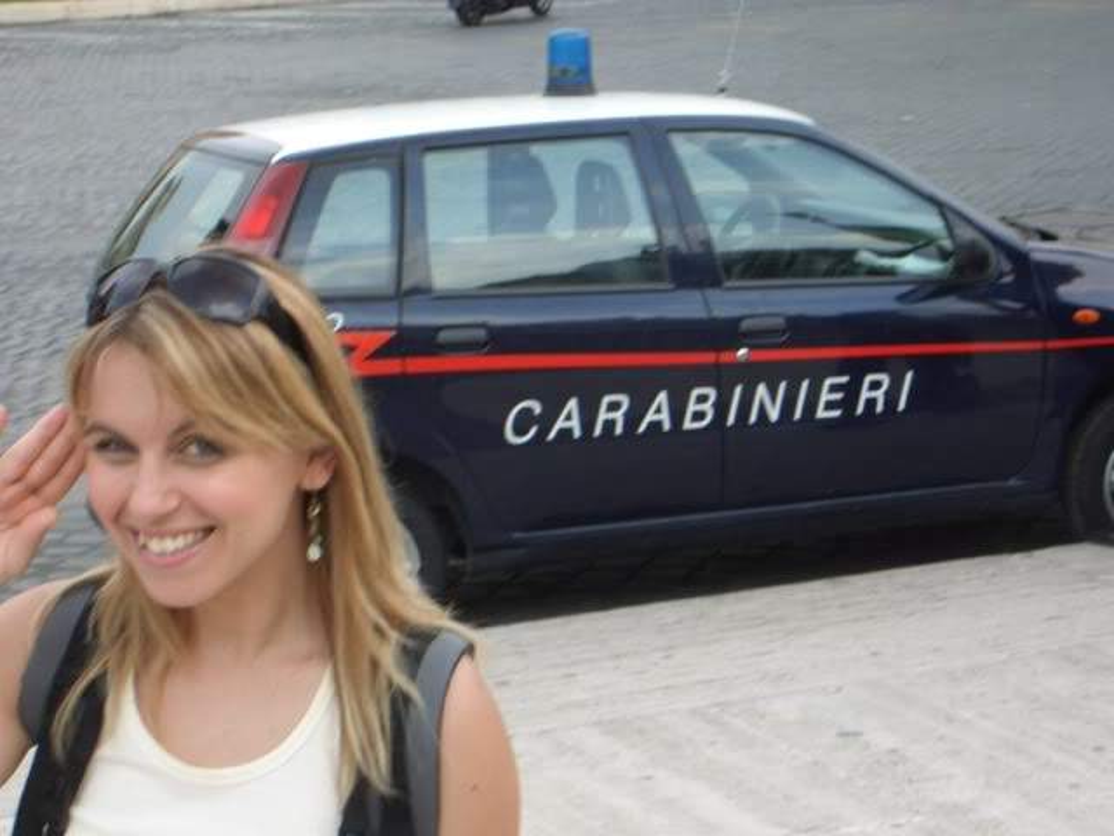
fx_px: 3186
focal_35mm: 99
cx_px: 557
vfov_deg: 14.9
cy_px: 418
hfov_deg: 19.8
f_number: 4.5
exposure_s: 1/200
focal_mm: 20.3
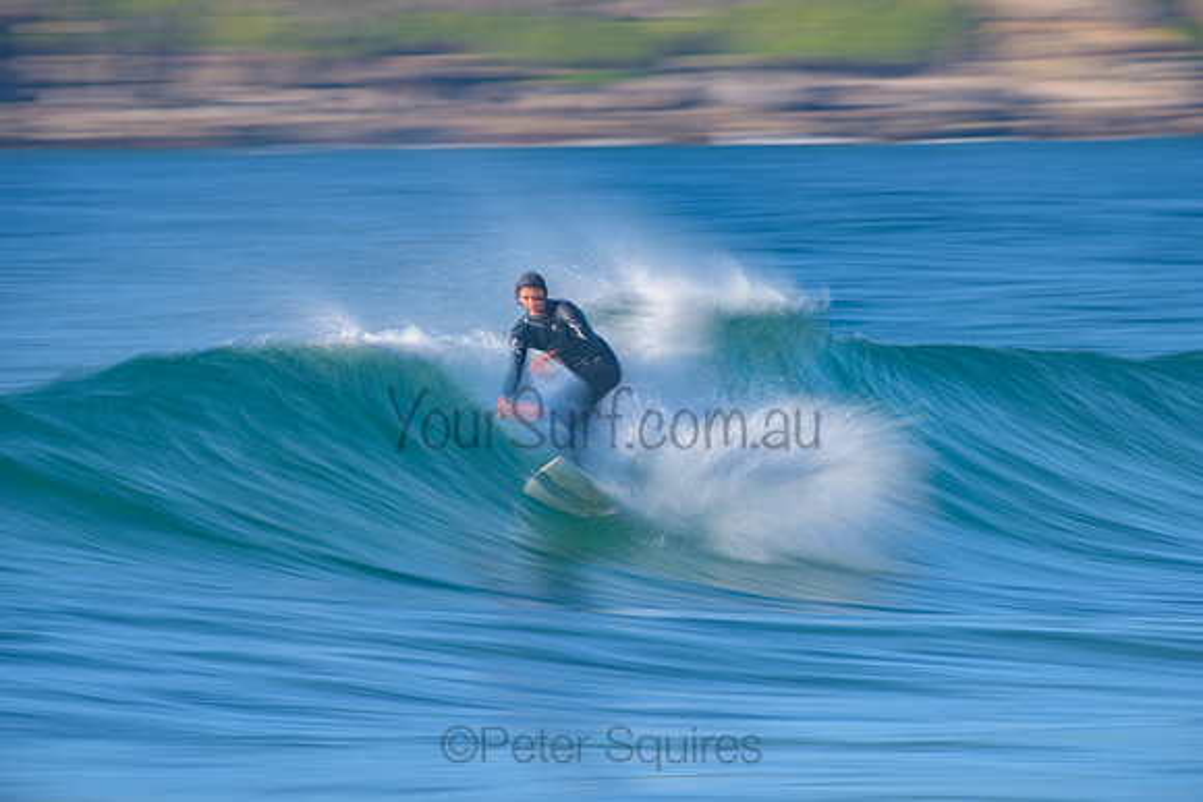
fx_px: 16711
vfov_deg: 2.8
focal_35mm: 500
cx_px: 602
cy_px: 401
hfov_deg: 4.1
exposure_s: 1/6
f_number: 14
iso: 31
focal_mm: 500
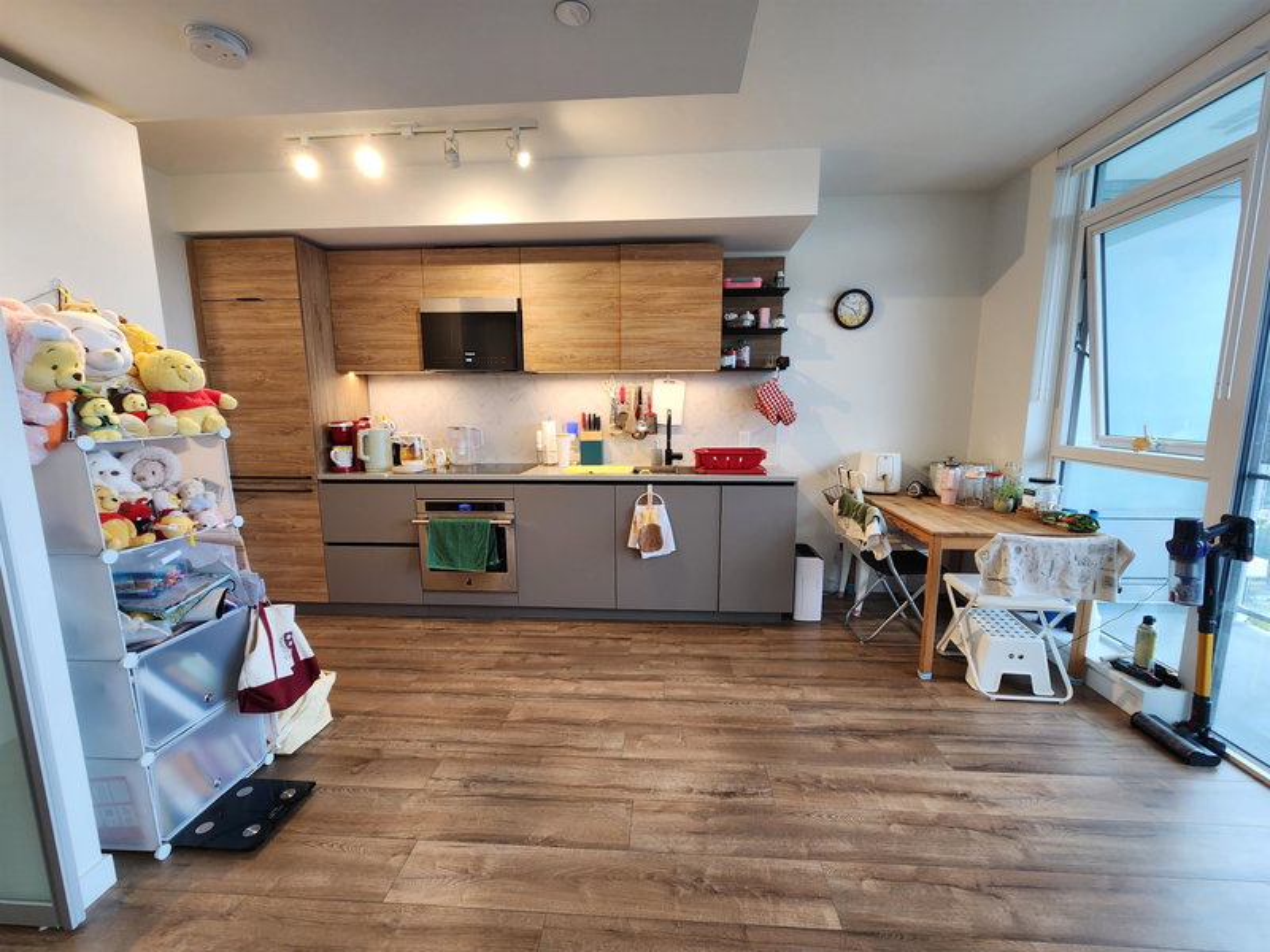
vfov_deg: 89.9
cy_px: 476
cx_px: 635
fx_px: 477
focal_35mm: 13
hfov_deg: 106.2
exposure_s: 1/60
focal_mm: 2.2
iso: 200
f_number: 2.2
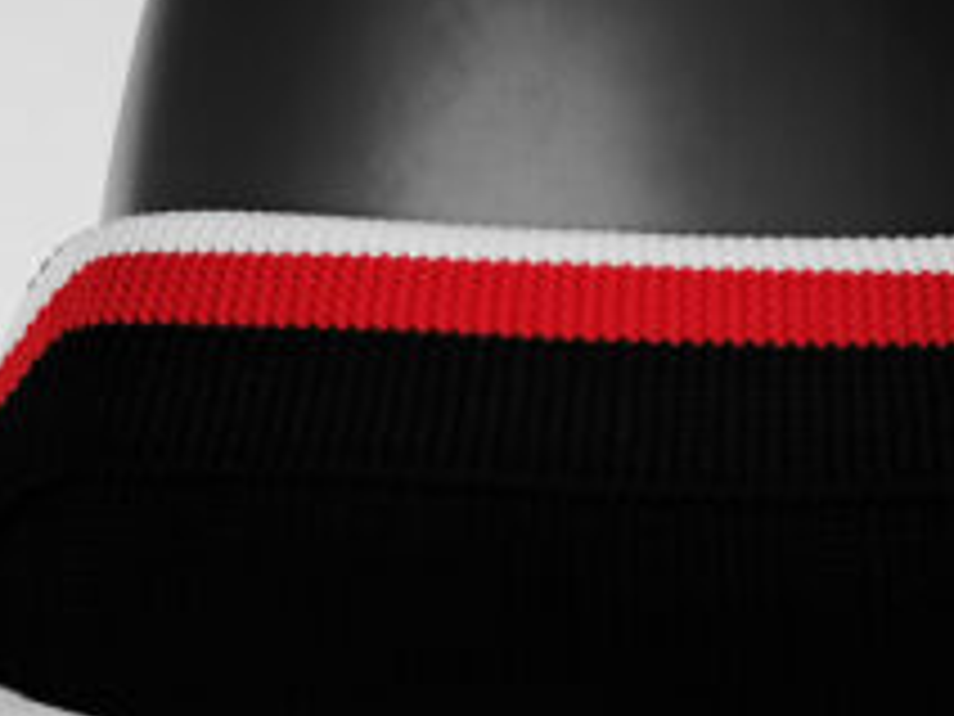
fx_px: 2728
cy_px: 401
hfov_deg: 19.8
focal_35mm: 99
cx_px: 621
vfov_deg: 14.9
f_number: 1.8
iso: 100
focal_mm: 5.58
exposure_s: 1/60
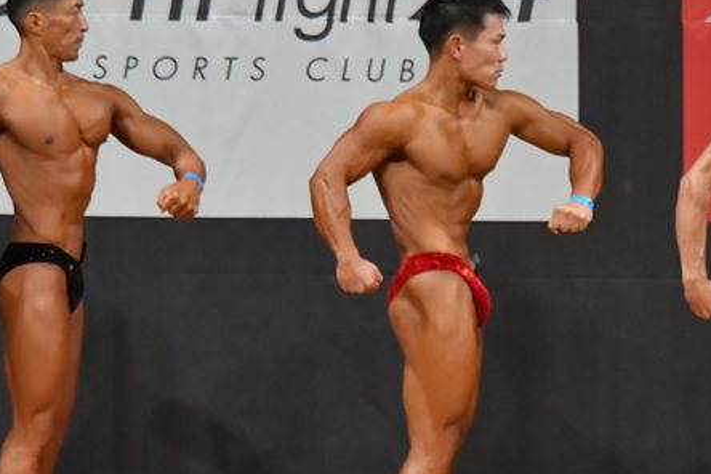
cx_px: 364
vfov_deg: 3.1
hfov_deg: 4.6
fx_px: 8788
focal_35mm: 445
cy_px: 315
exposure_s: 1/400
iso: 7200
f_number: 5.6
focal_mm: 170
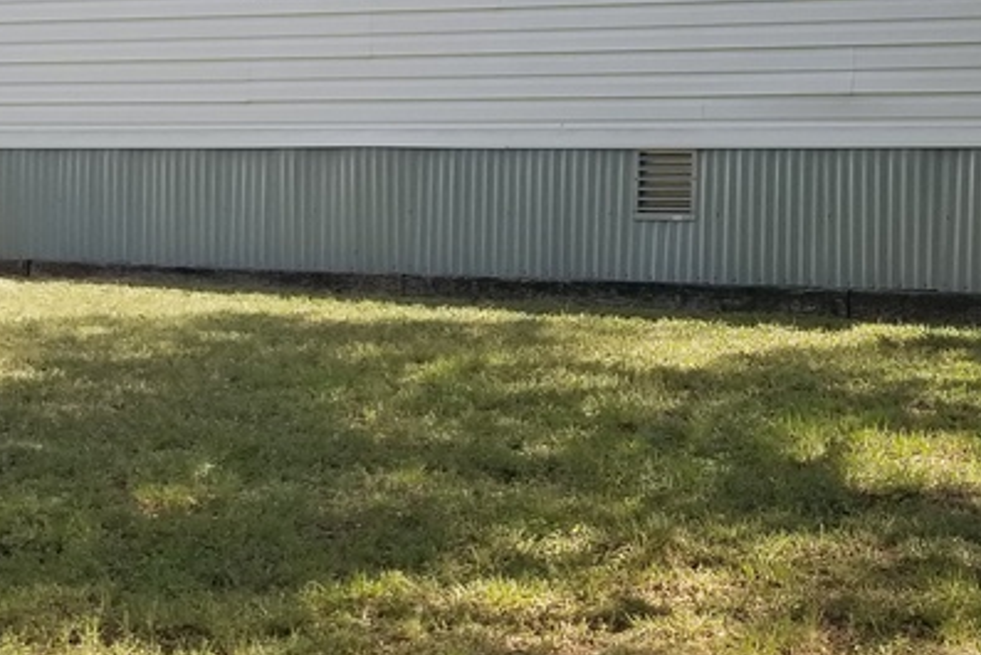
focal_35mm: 98
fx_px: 2671
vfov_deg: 14.0
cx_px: 793
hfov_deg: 20.6
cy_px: 353
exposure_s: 1/1040
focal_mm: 4.25
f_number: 1.7
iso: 50
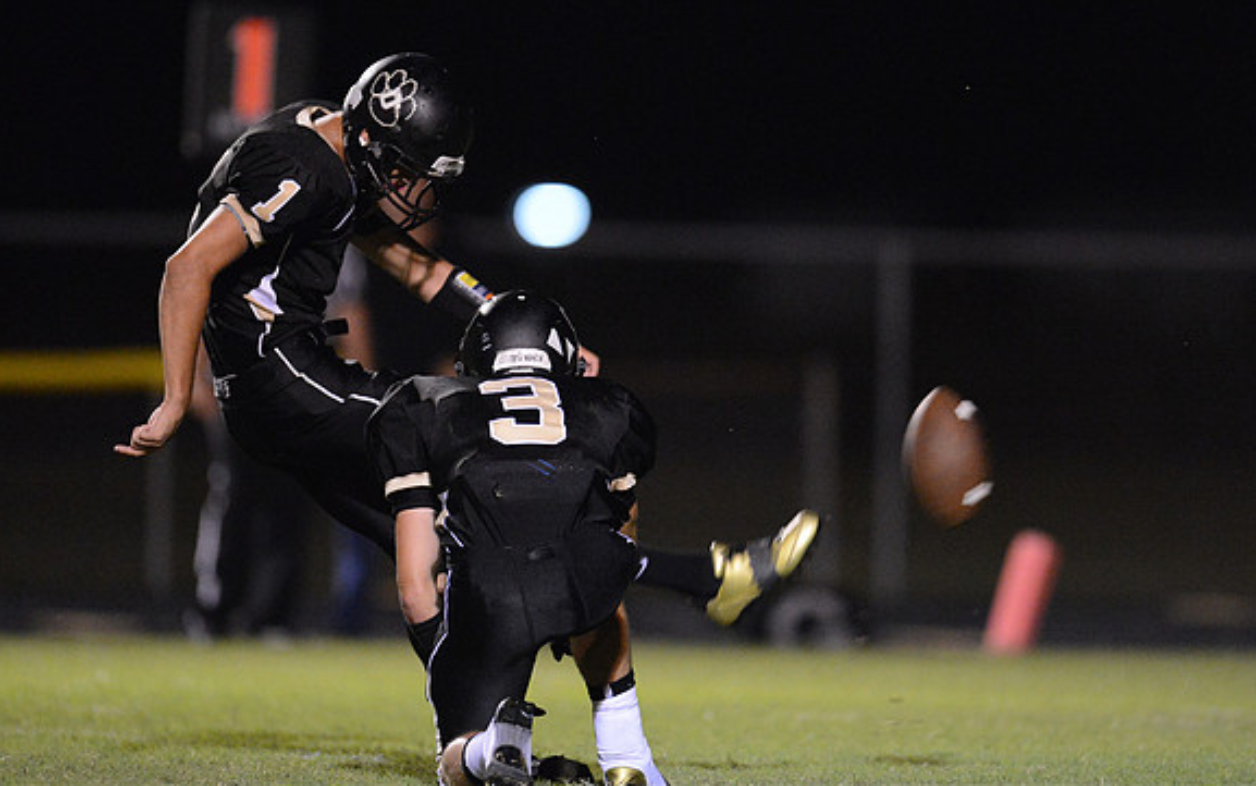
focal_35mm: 410
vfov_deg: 3.2
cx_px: 629
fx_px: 14038
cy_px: 367
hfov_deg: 5.1
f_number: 2.8
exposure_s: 1/640
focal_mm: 400
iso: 12800
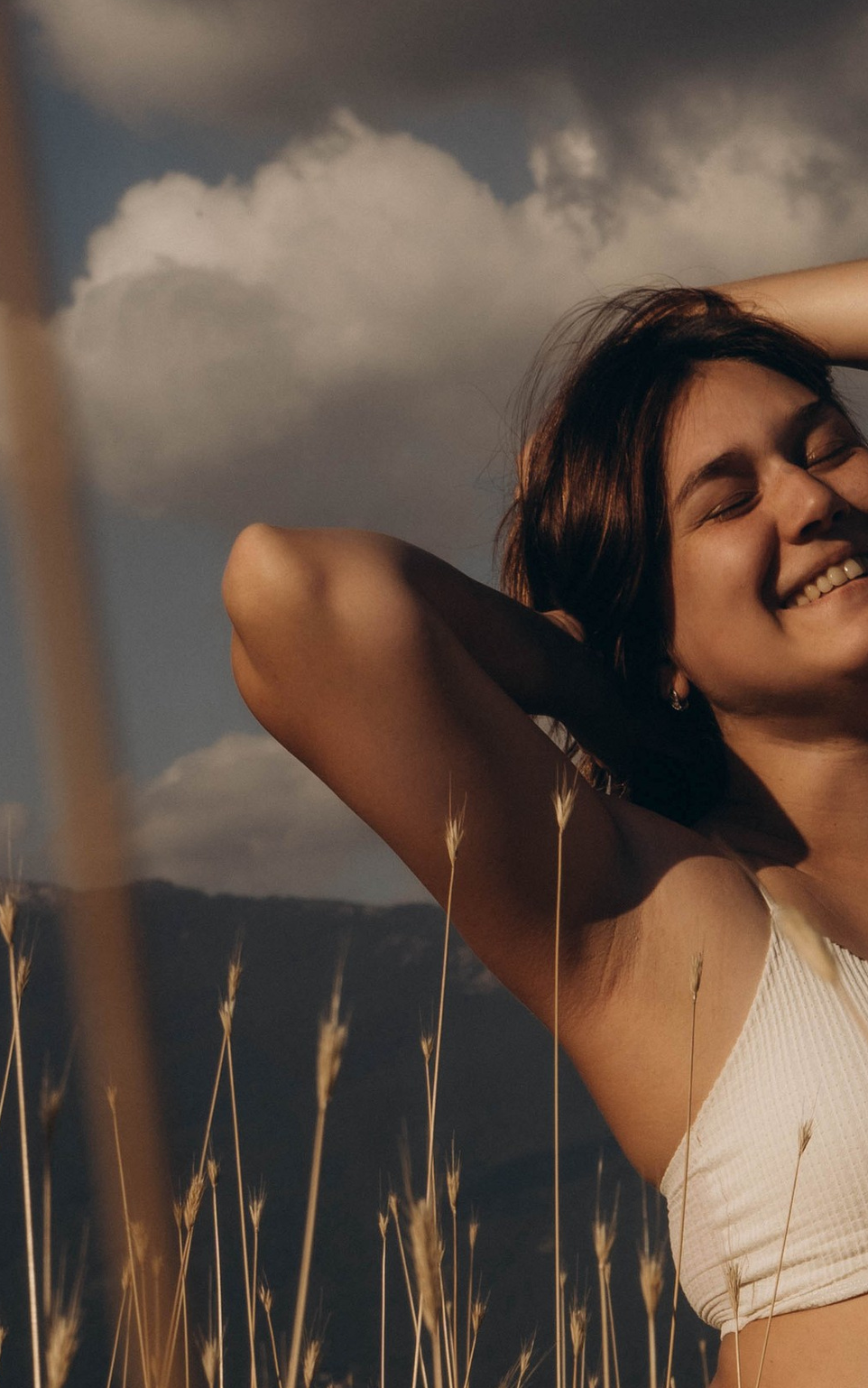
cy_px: 1240
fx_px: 5485
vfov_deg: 14.3
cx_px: 862
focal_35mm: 145
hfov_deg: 9.0
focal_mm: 57
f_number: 14
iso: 320
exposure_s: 1/800
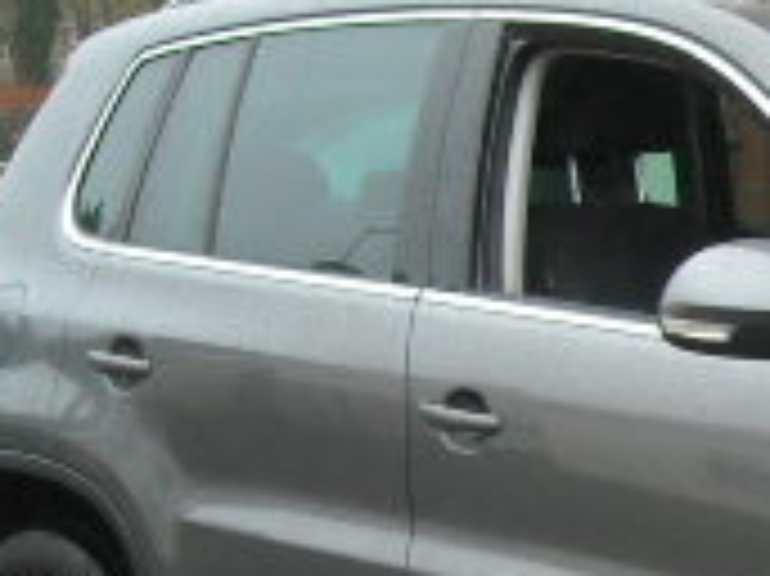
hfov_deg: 14.4
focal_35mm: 131
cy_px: 603
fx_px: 2912
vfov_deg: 11.2
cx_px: 1031
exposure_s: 1/250
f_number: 2.8
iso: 248
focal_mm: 5.7
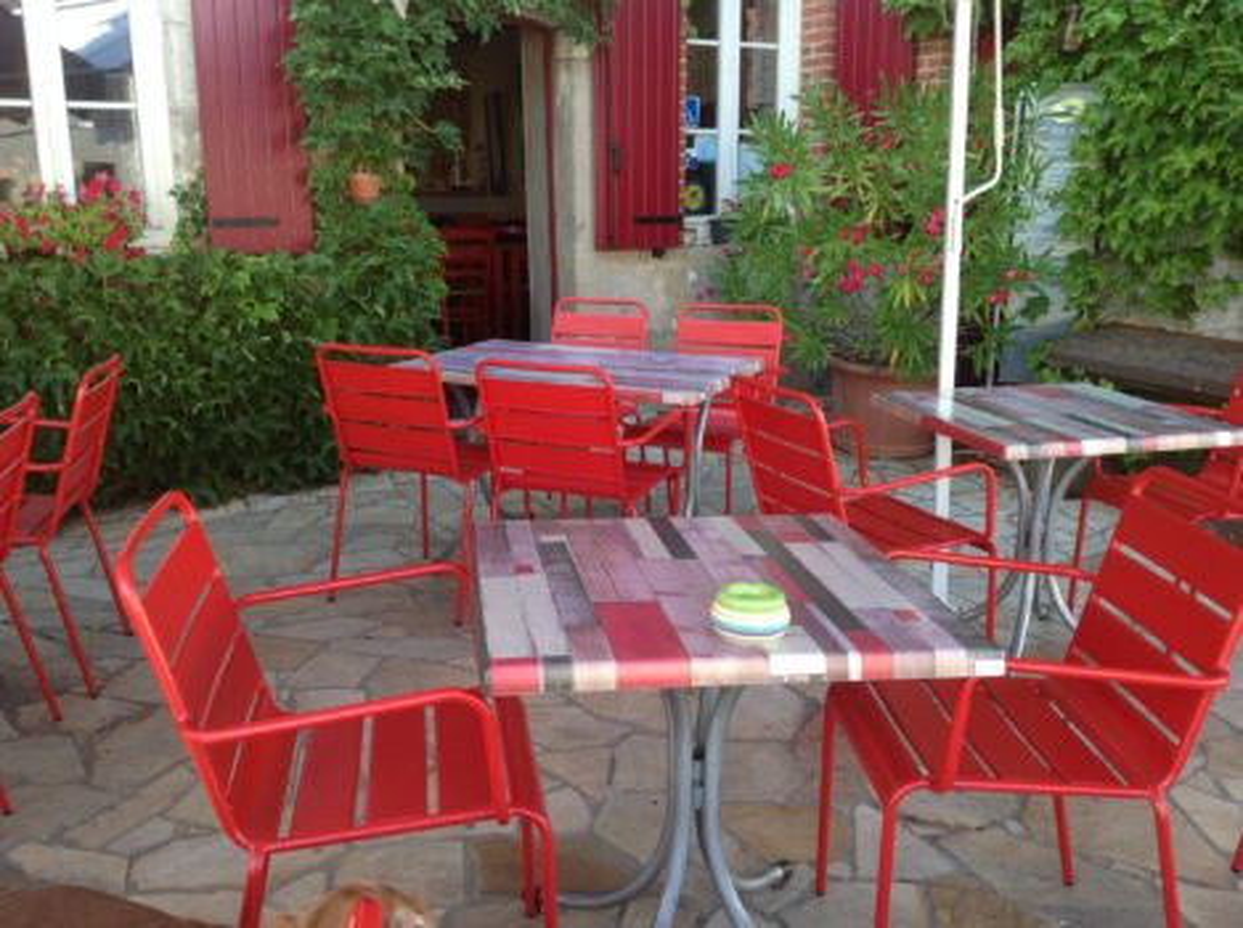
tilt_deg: -12.6
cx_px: 622
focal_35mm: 35
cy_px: 464
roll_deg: +0.9
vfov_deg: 40.6
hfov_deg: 52.7
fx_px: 1255
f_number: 2.4
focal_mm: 4.28
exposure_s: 1/120
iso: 64
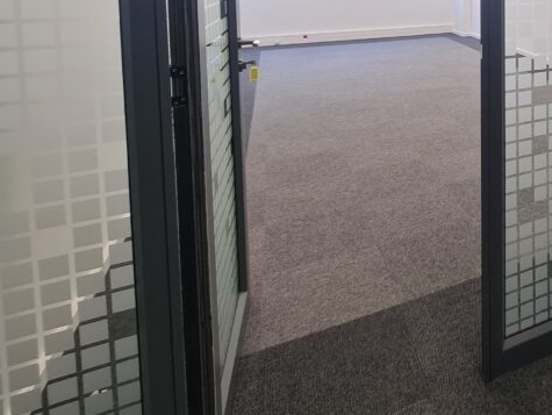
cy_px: -2
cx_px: 550
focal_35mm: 28
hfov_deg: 51.2
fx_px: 447
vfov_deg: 42.7
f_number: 2.2
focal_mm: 2.2
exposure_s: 1/50
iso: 64
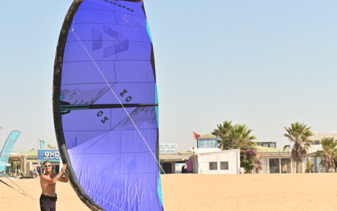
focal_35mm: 117
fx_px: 1074
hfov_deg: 17.8
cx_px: 128
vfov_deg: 11.2
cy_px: 84
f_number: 5.6
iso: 200
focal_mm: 66
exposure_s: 1/750
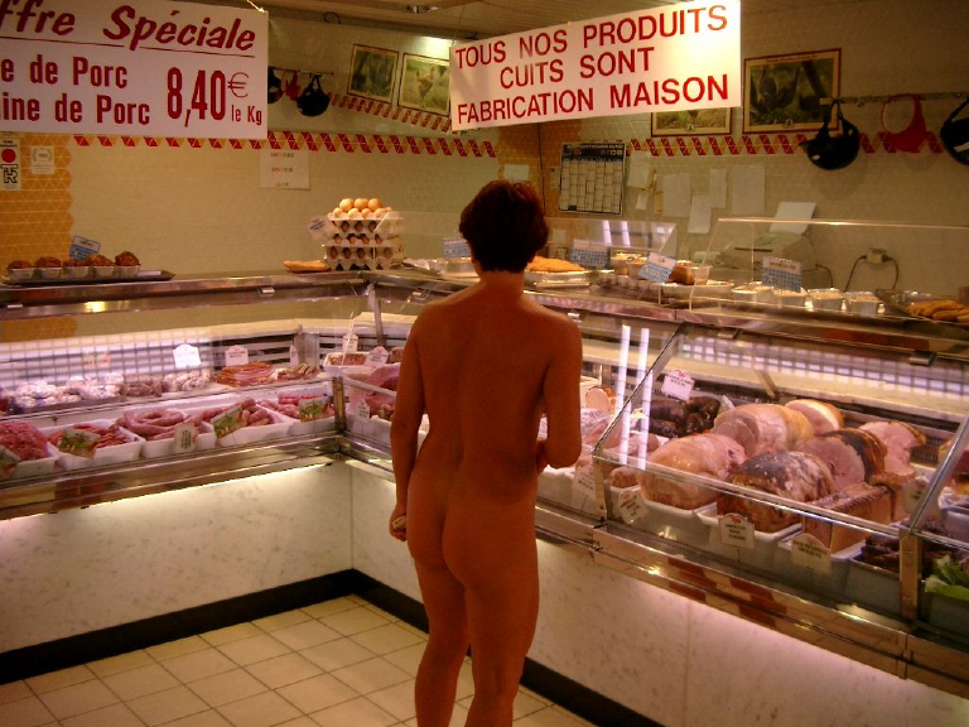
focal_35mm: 37
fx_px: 1036
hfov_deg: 50.1
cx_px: 484
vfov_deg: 38.7
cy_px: 364
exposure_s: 1/125
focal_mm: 7.6
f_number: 2.6
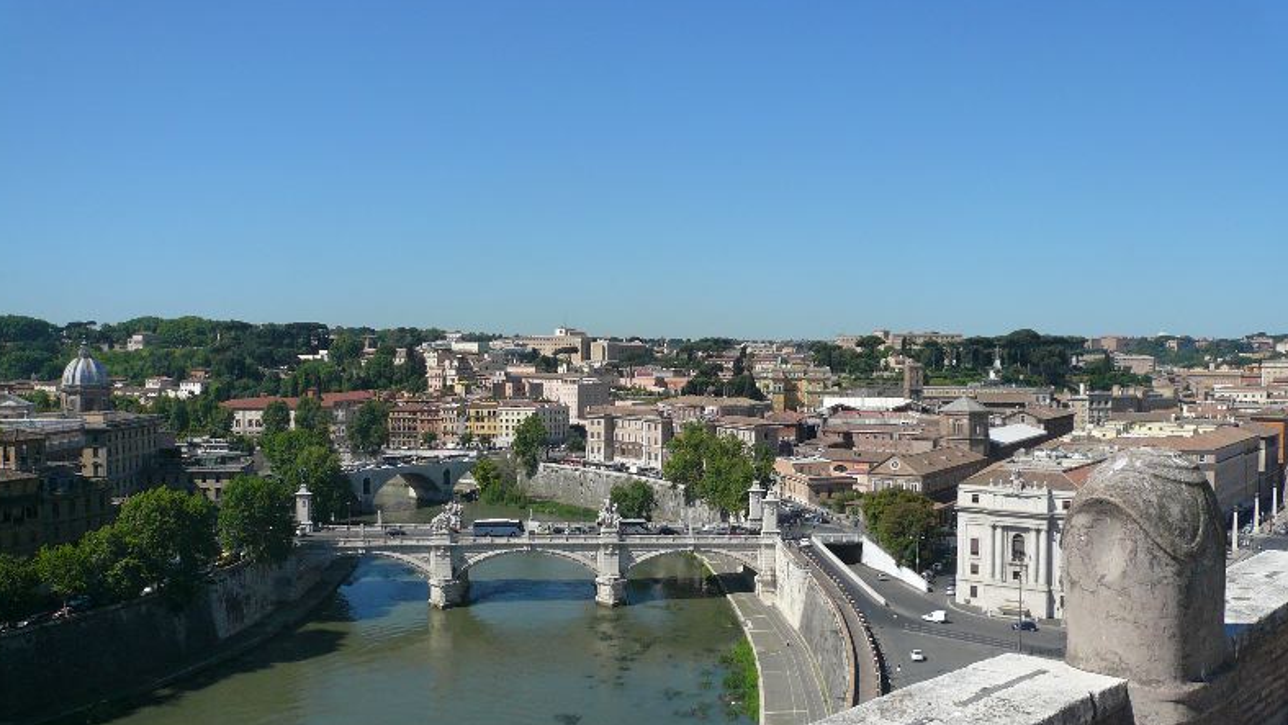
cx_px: 637
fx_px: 1059
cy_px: 421
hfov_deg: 62.6
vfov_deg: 37.7
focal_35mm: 31
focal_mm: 4.6
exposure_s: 1/320
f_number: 8
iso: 100
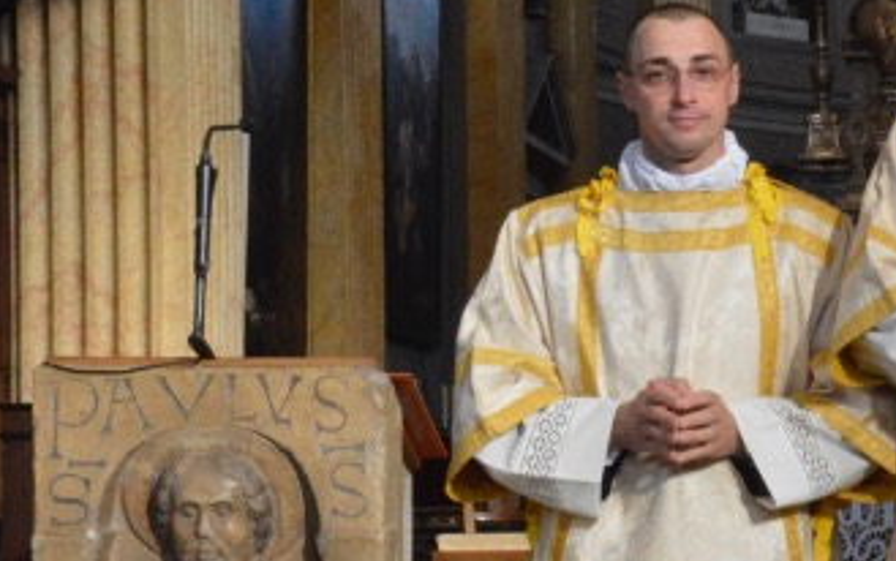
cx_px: 1198
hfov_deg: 12.7
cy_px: 485
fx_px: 3885
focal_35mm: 159
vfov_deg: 8.2
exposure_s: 1/30
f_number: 18
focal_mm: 38
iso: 3200
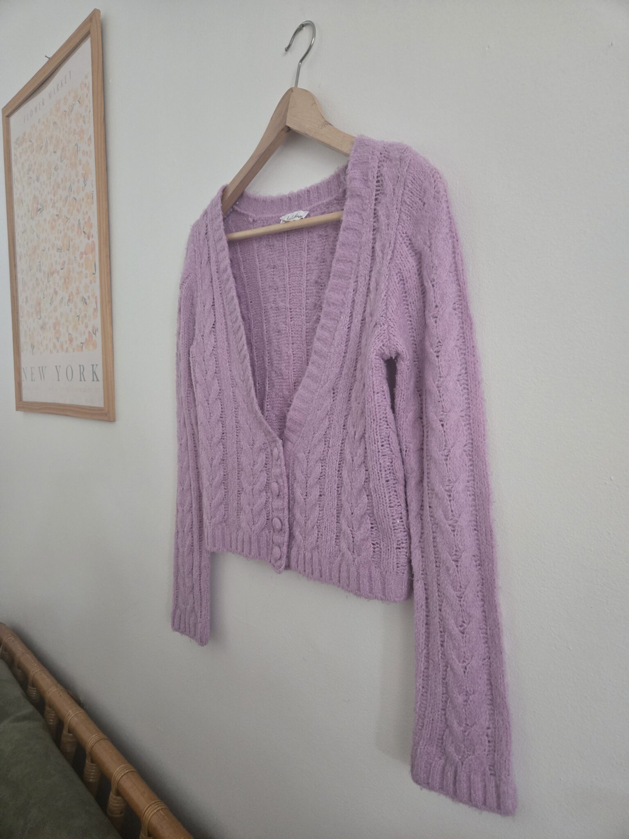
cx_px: 314
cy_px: 420
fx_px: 557
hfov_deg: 58.9
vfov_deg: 73.9
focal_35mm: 23
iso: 640
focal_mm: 5.4
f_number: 1.8
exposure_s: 1/60
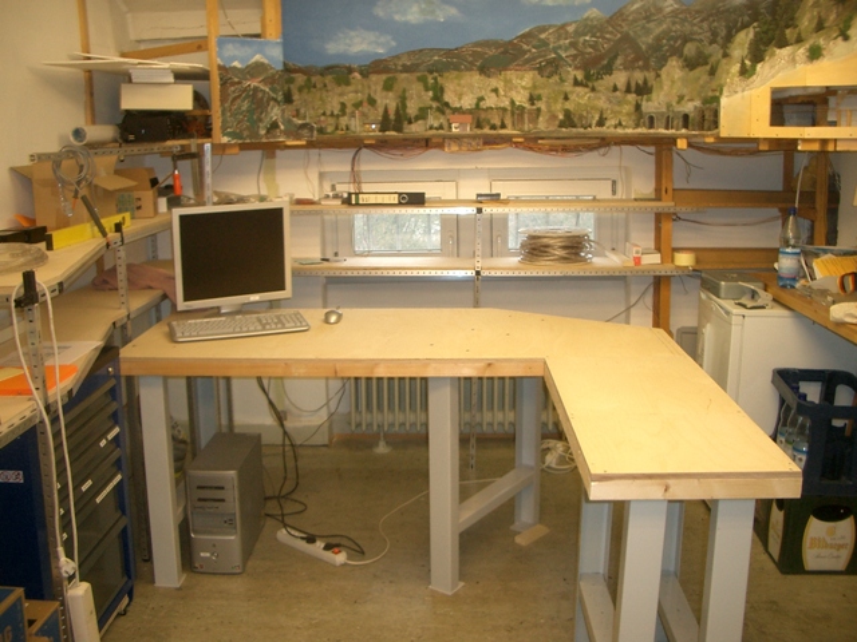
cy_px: 321
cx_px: 428
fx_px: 867
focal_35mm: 35
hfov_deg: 52.6
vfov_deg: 40.7
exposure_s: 1/40
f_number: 2.6
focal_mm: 5.8
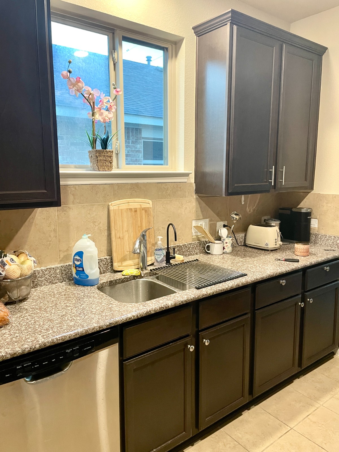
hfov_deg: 53.1
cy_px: 226
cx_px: 170
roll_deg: +0.1
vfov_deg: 67.3
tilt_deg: -8.6
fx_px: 339
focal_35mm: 26
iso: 320
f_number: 1.6
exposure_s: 1/60
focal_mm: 4.2
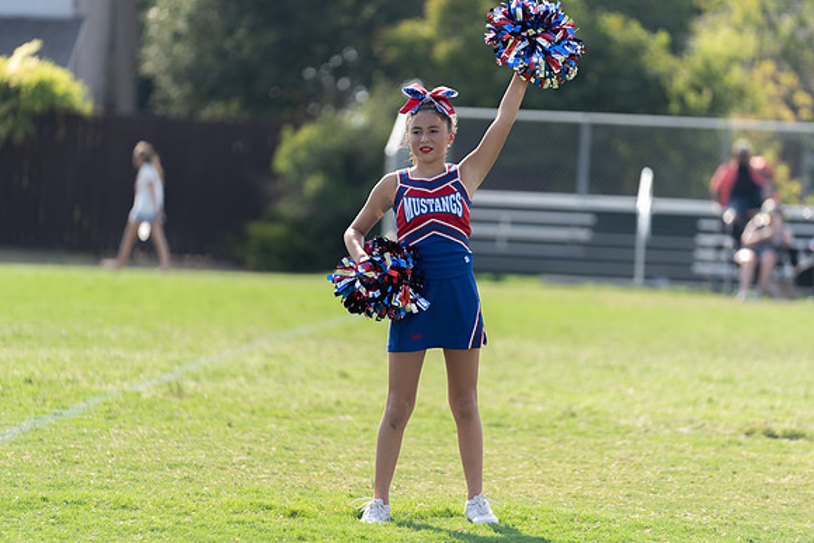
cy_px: 272
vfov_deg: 6.8
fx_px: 4572
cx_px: 407
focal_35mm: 202
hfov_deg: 10.2
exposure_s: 1/1250
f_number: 2.8
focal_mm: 191
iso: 100
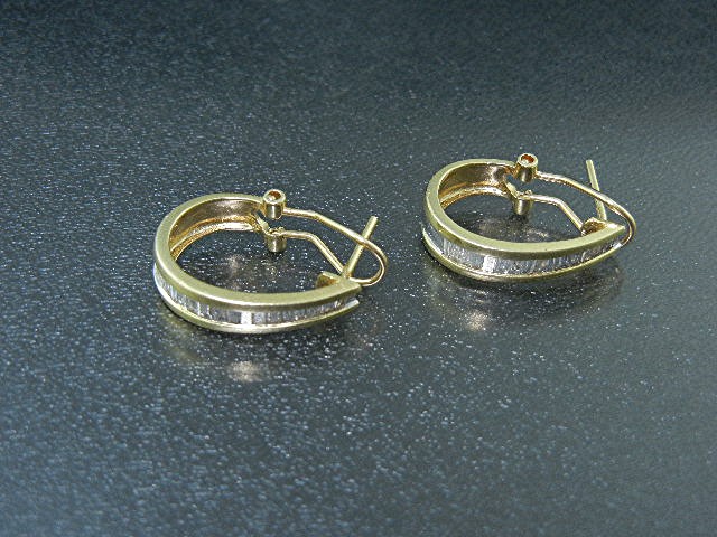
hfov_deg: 28.6
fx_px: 1408
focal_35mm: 68
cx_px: 358
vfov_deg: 21.6
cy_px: 268
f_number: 4.1
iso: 235
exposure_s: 1/30
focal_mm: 12.2
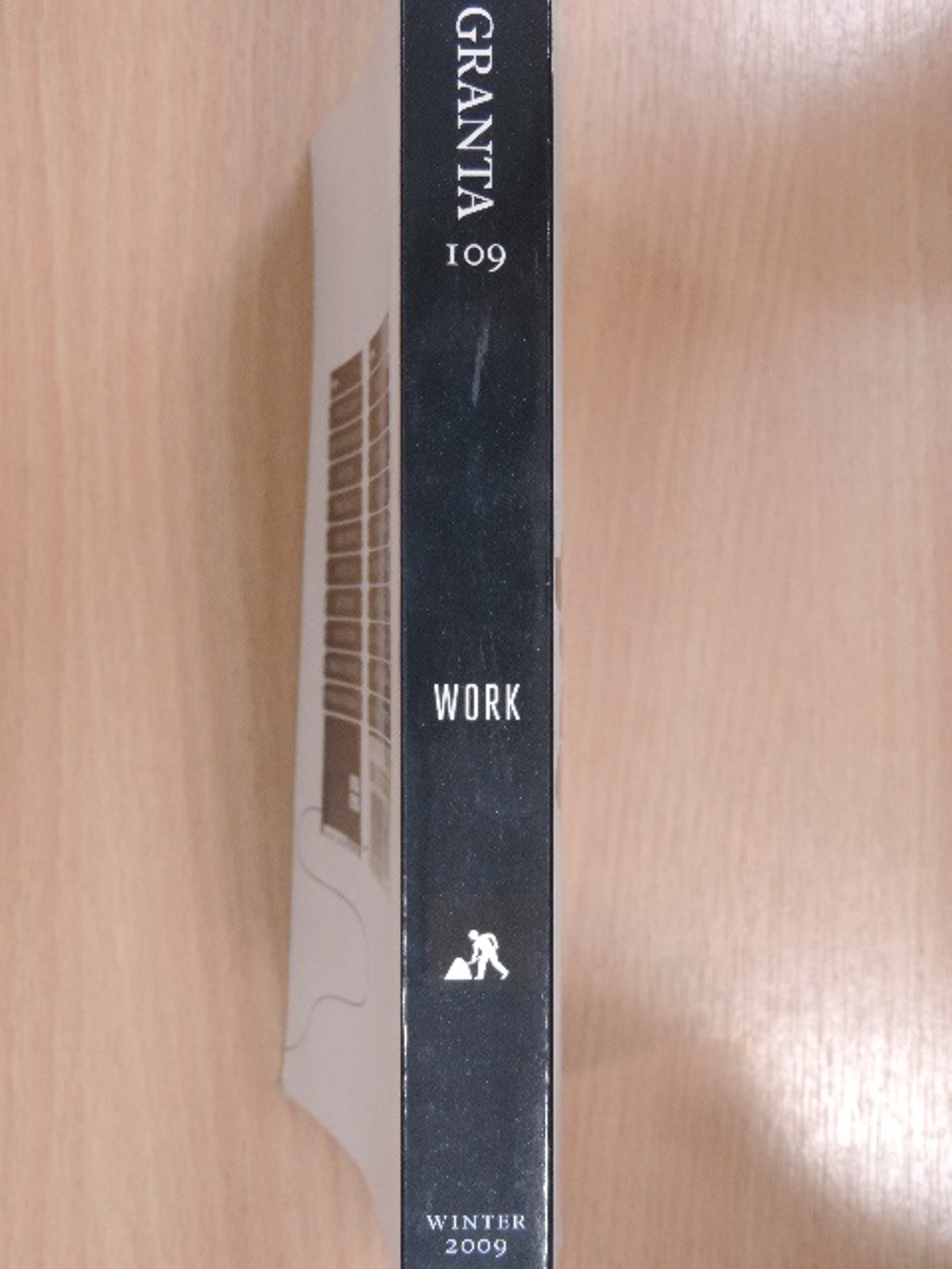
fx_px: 2200
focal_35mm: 60
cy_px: 634
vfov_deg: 32.2
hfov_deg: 24.4
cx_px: 476
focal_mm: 10.7
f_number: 3.7
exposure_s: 1/20
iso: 400
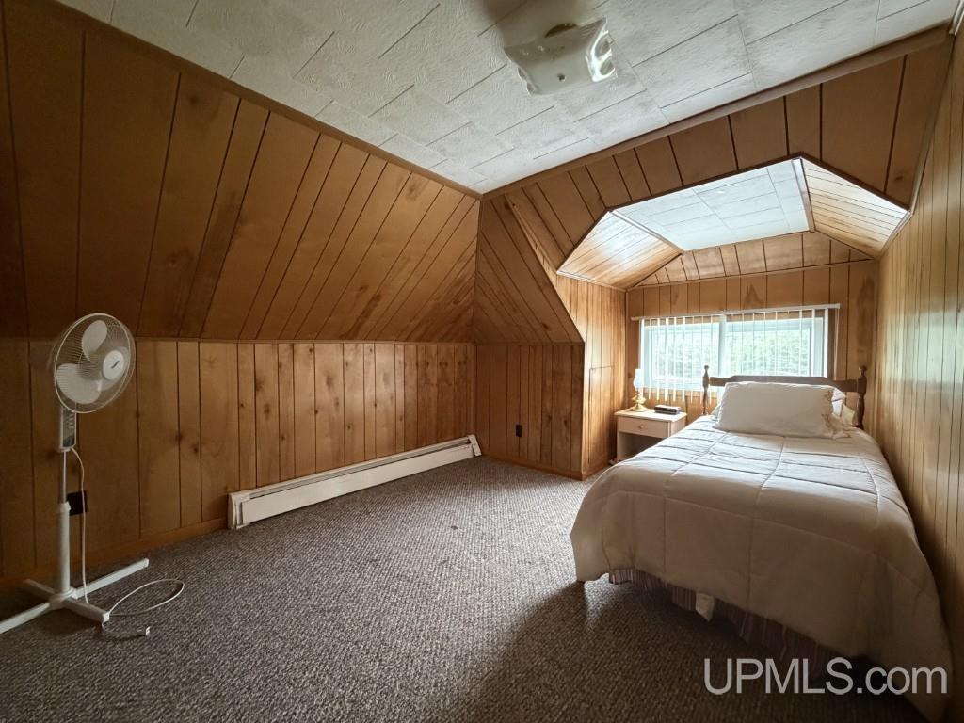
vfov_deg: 85.7
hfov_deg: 102.1
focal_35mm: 14
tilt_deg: -1.5
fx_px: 390
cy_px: 362
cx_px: 482
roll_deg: +0.9
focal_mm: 2.22
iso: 1000
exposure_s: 1/60
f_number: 2.2
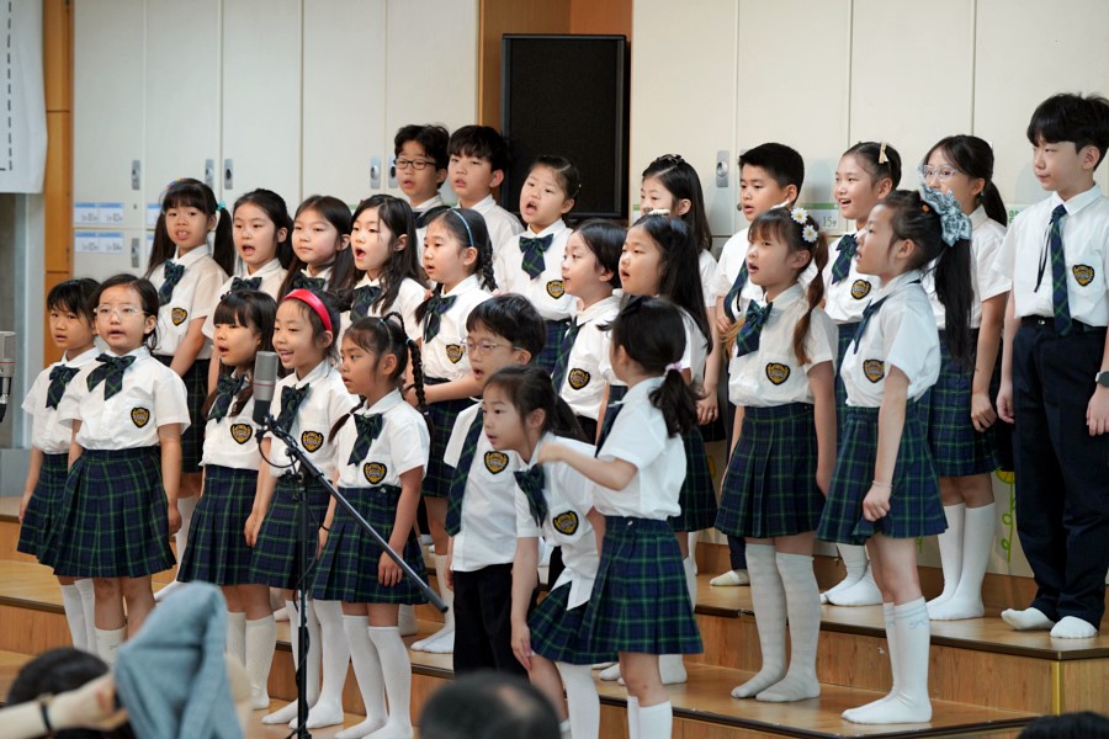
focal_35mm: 115
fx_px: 3542
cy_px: 370
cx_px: 554
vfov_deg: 11.9
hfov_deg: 17.8
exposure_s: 1/160
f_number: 4
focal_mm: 115
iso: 1250
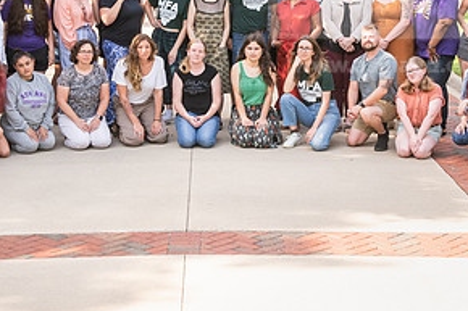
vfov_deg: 15.1
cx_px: 219
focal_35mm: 90
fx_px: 1169
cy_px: 99
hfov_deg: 22.6
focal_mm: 45
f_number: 8
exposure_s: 1/320
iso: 800
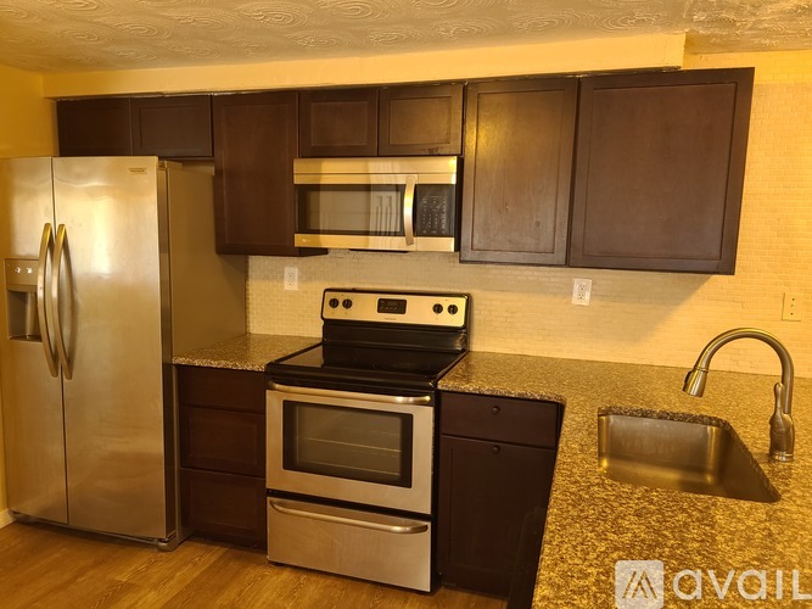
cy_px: 304
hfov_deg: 67.3
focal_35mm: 26
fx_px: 610
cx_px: 406
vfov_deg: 53.0
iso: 250
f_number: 1.8
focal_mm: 5.4
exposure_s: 1/40
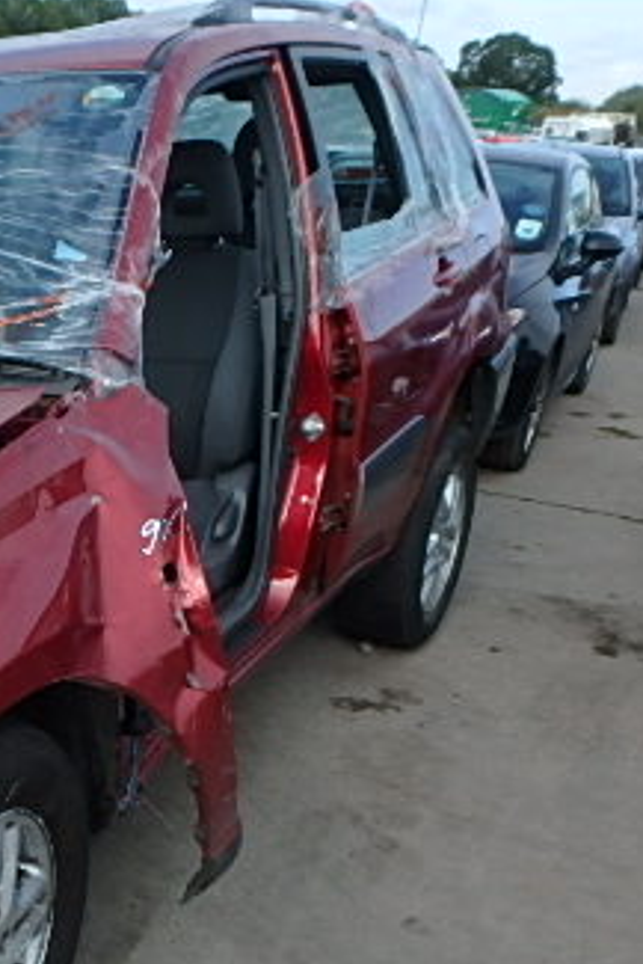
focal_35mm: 43
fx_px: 1151
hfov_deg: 26.5
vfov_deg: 44.6
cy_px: 658
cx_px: -193
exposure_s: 1/640
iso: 125
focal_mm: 3.7
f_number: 3.5
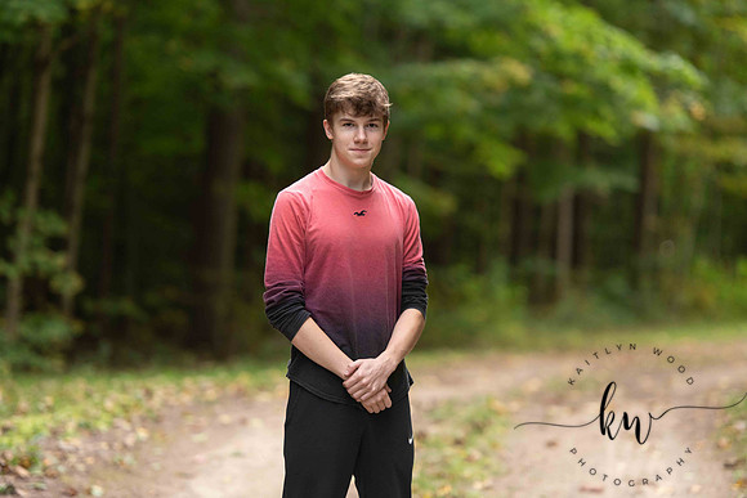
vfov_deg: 8.6
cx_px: 374
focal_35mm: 160
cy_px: 249
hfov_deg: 12.8
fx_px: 3321
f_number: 2.8
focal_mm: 160
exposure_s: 1/320
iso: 500
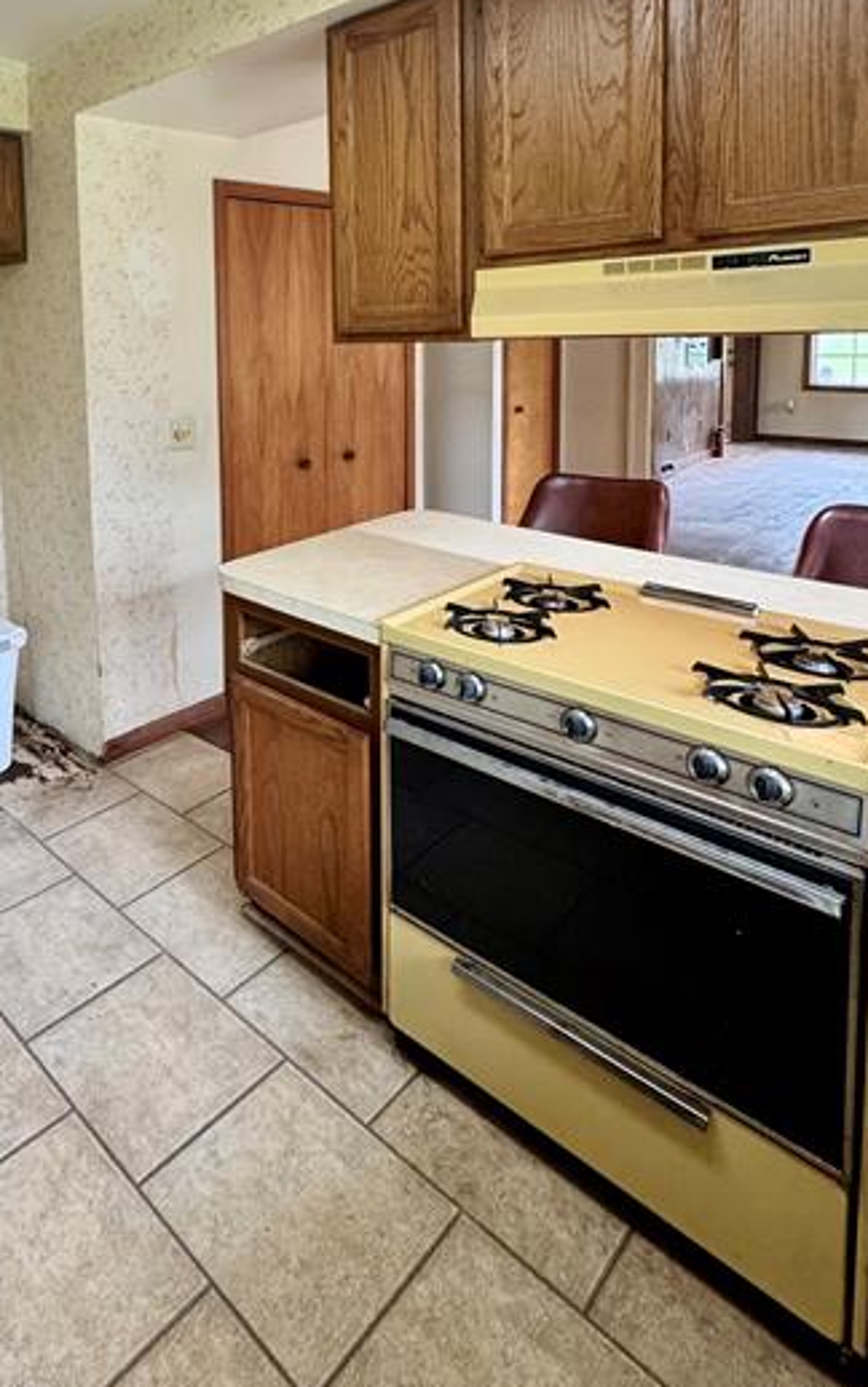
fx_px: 832
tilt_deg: -5.2
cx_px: 150
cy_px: 399
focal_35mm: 22
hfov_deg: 51.0
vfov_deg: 75.5
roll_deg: +2.3
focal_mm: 2.22
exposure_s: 1/120
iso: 250
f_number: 2.2
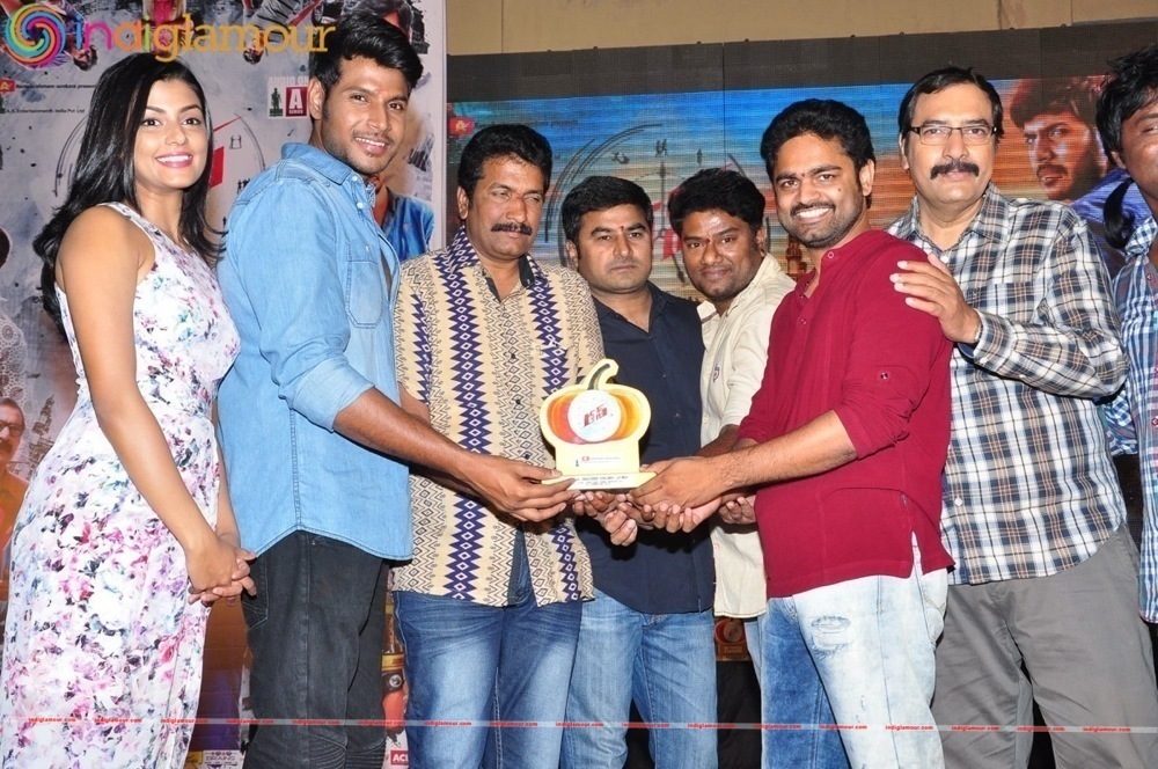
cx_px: 579
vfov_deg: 29.8
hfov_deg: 43.7
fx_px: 1446
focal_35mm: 45
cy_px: 384
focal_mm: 30
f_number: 9
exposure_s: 1/125
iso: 500
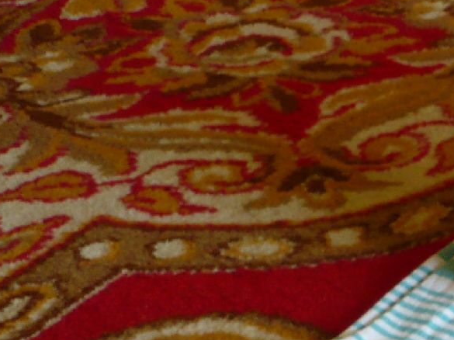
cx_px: 743
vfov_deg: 12.0
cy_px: 513
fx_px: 1547
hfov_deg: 15.1
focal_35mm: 118
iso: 125
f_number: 2.8
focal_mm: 5.8
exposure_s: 1/30
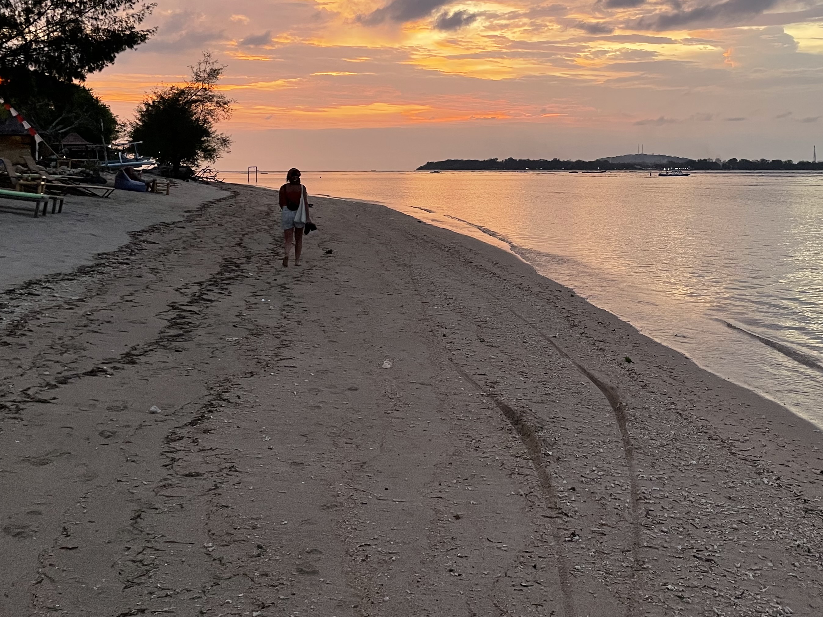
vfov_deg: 36.0
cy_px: 159
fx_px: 927
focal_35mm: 39
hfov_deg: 47.1
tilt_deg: +1.4
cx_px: 548
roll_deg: +0.0
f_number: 1.6
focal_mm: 4.2
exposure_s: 1/50
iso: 125
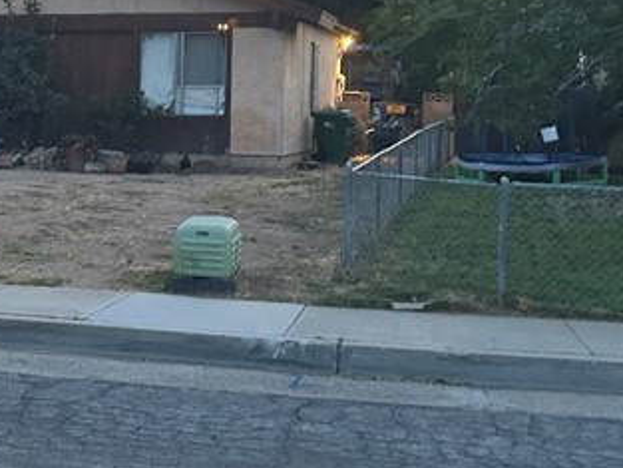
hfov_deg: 21.6
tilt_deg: -3.1
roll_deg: -1.9
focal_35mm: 85
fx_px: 1530
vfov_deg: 17.3
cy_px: 119
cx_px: -94
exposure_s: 1/60
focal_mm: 5.7
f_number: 1.5
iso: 125
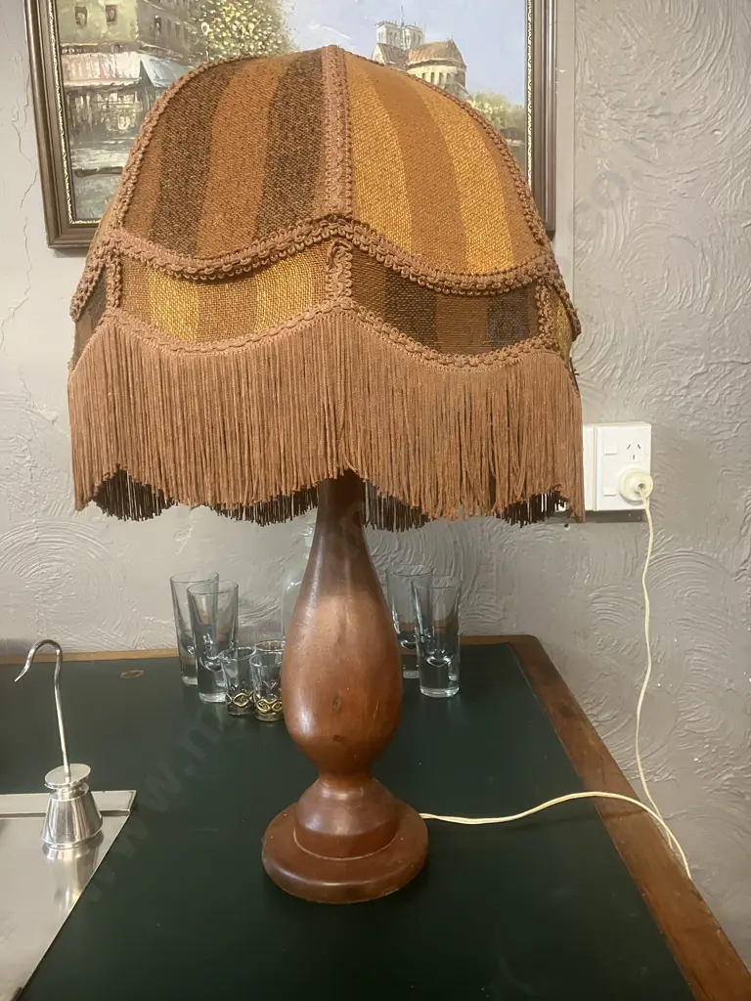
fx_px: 810
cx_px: 376
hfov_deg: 49.7
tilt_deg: -7.0
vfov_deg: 63.4
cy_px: 500
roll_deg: +2.5
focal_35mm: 28
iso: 320
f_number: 1.8
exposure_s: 1/33
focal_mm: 3.99
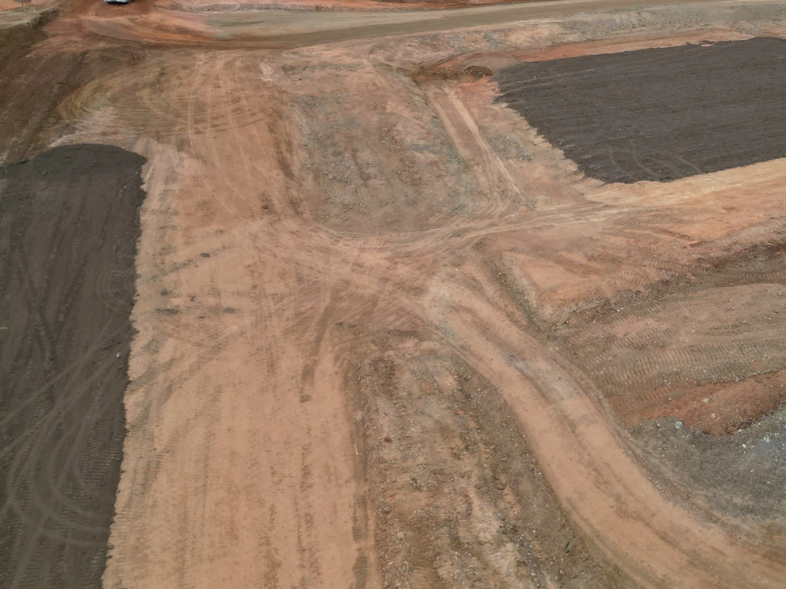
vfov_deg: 29.9
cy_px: 41
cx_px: 674
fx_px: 1044
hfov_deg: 39.0
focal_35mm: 46
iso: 140
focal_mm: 6.72
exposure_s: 1/1500
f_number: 1.7
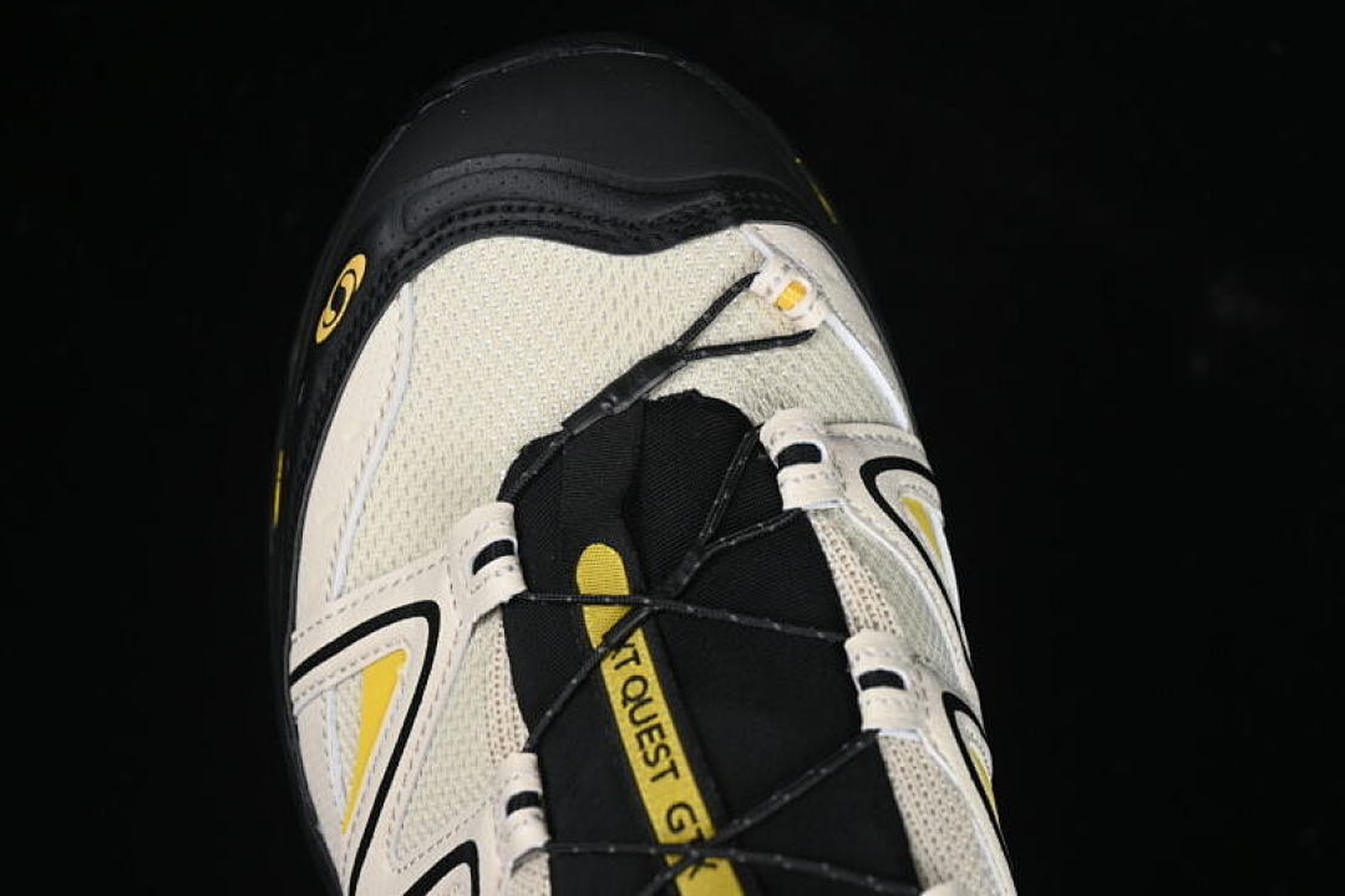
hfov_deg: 27.0
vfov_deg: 18.2
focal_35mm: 75
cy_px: 448
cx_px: 672
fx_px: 2802
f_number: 6.3
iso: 160
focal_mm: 50
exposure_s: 1/60
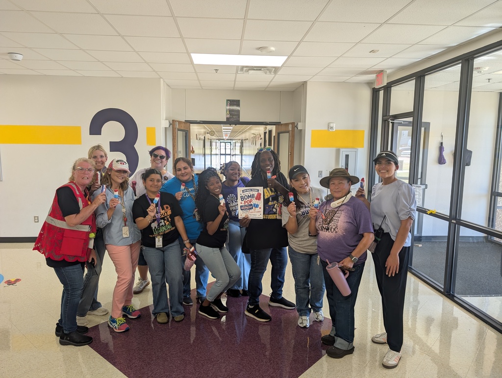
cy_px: 189
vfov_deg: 56.9
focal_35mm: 24
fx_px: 349
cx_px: 251
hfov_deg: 71.5
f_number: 1.68
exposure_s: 1/24
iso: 22
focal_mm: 6.9
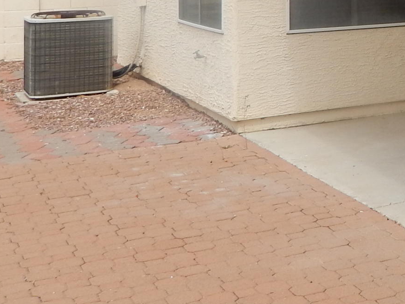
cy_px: -70
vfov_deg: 17.7
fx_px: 924
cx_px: 579
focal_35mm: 79
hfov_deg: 21.4
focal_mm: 4
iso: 125
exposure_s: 1/400
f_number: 6
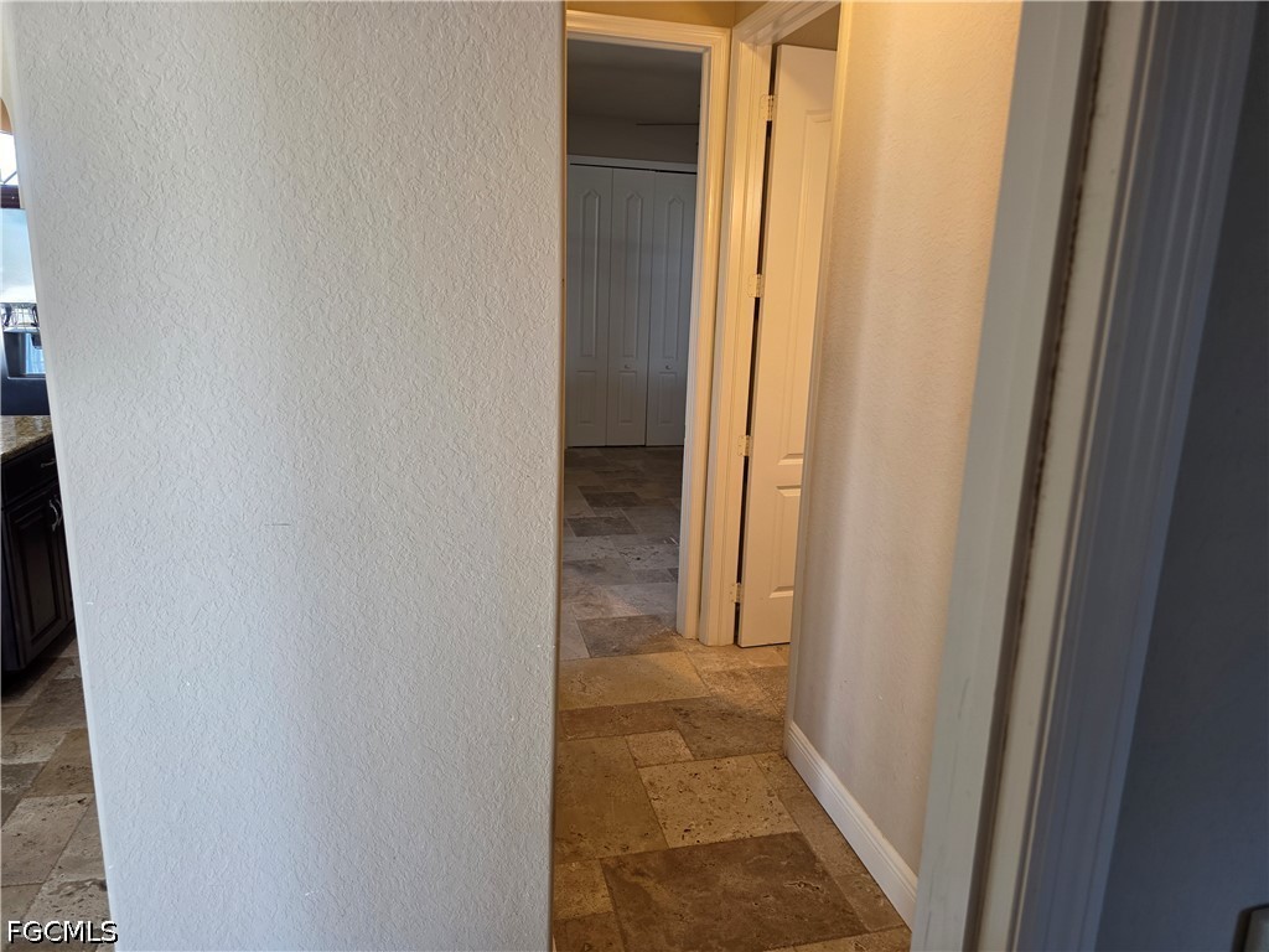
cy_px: 476
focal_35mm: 23
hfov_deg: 73.9
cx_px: 634
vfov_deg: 58.9
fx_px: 843
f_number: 1.7
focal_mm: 6.3
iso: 200
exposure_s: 1/120
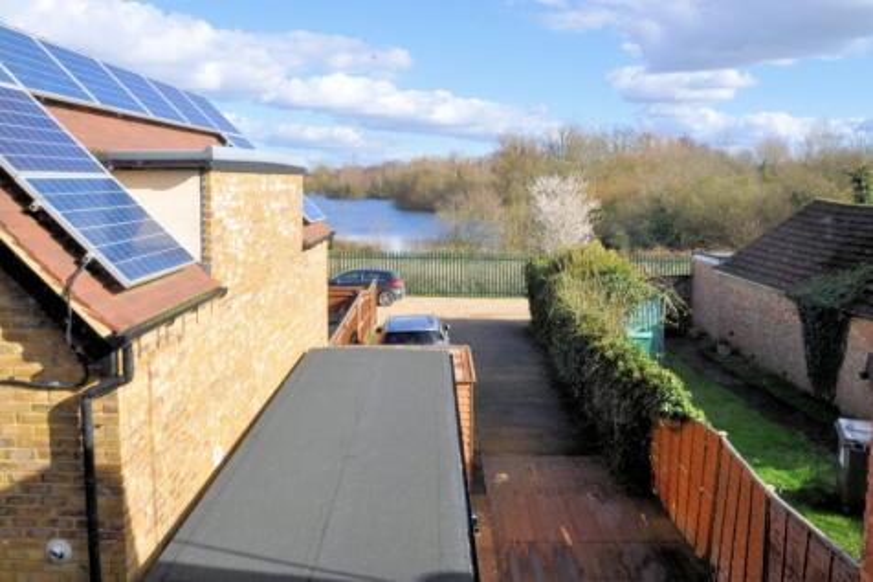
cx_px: 436
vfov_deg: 36.8
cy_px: 291
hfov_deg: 53.1
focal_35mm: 36
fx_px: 873
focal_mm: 24
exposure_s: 1/20
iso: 200
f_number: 25
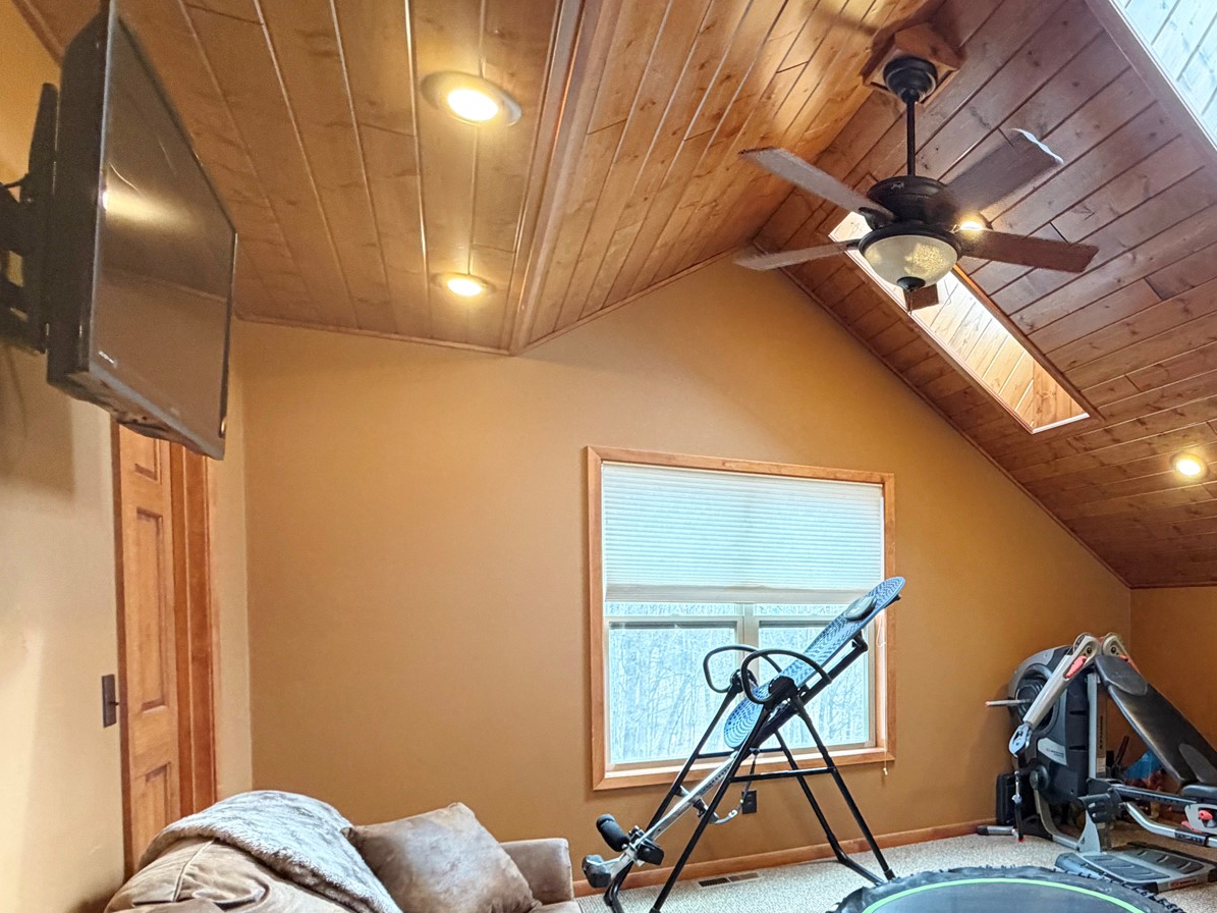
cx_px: 944
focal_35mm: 24
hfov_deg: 66.1
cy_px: 641
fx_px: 844
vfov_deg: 55.1
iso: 400
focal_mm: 2.22
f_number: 2.2
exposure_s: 1/60
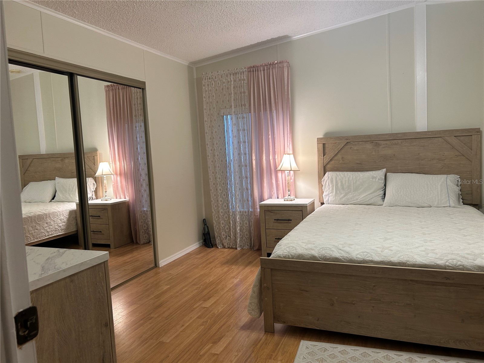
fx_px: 364
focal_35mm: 26
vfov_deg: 53.1
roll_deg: +3.1
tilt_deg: -5.3
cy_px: 182
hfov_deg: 67.3
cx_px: 242
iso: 80
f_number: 1.5
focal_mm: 5.7
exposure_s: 1/60
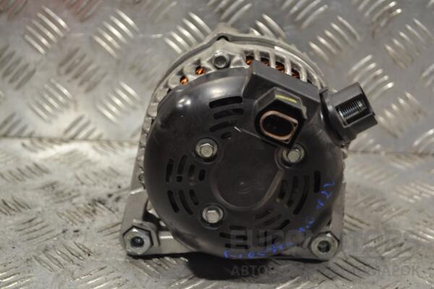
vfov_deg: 20.6
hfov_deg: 30.5
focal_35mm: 66
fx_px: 796
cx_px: 217
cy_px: 144
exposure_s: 1/30
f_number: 5.3
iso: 220
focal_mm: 44
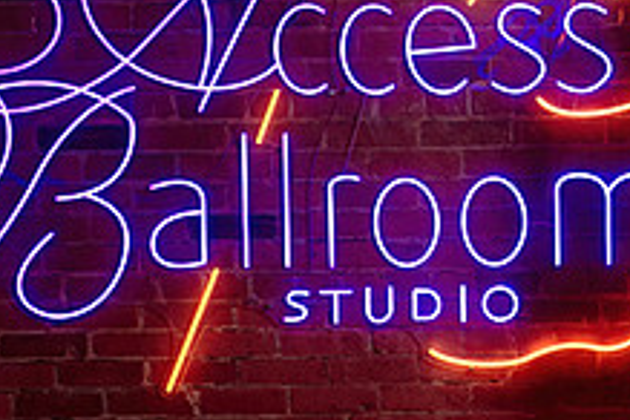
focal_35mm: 109
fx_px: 1907
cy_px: 244
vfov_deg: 12.6
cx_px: 587
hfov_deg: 18.4
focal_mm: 37
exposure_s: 1/200
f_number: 3.2
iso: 500
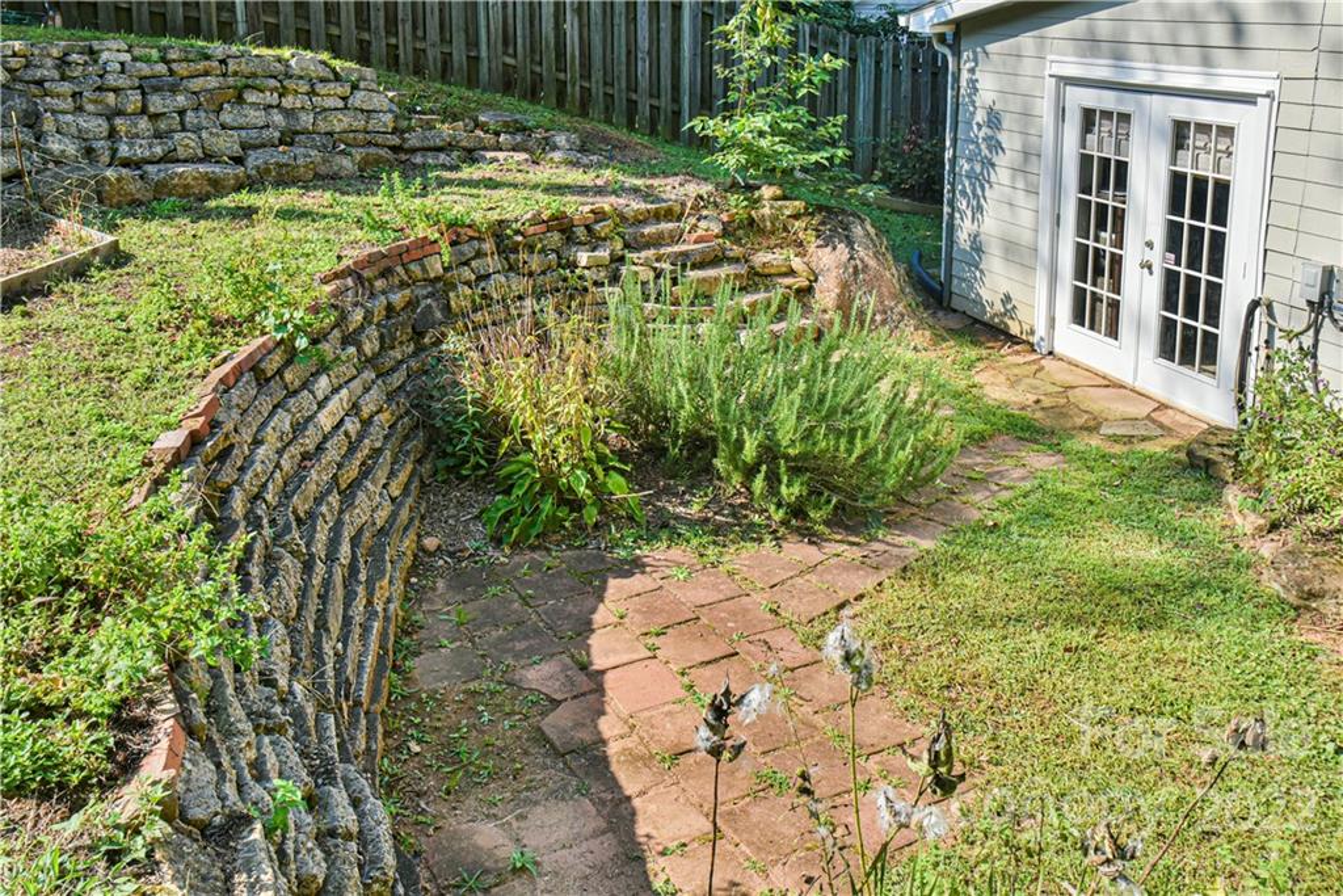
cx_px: 672
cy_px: 448
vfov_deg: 41.1
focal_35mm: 32
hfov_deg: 58.7
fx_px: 1194
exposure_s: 1/320
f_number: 9
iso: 1600
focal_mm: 32
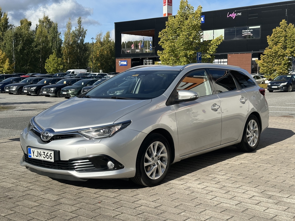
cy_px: 110
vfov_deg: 30.3
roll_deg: +0.1
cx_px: 148
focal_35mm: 48
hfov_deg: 39.7
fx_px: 409
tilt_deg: -4.7
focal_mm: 6.86
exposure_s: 1/3597
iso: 64
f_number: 1.78
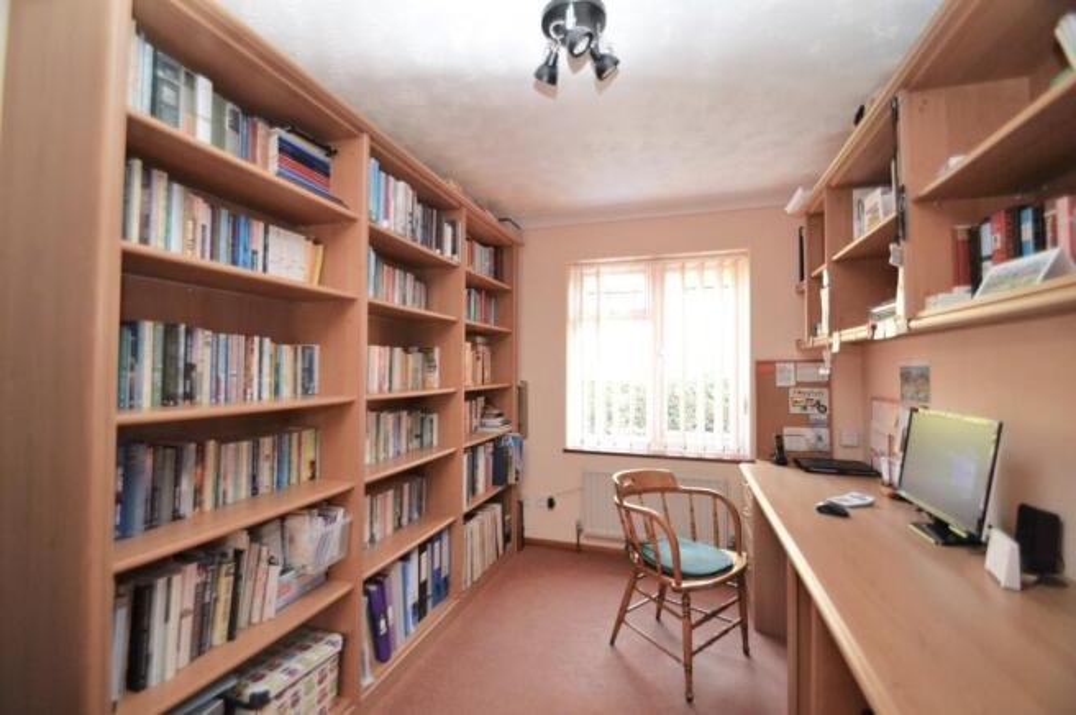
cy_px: 358
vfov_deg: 77.2
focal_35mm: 15
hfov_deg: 100.4
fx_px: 448
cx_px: 538
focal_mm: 10
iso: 1400
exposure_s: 1/60
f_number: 3.5
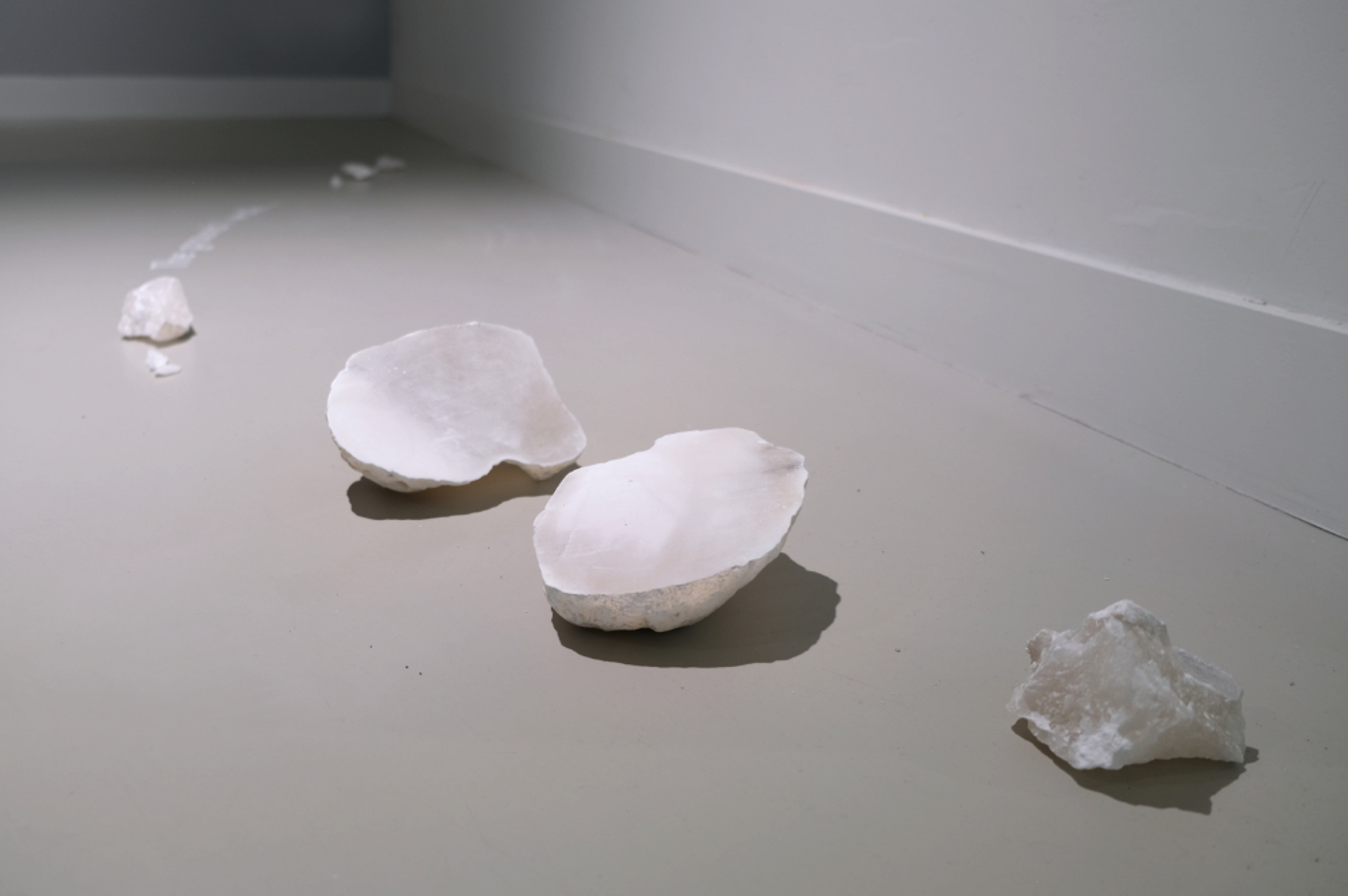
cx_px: 674
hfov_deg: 67.4
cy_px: 448
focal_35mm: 27
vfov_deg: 47.9
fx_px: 1010
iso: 160
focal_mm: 18
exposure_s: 1/58
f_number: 2.8
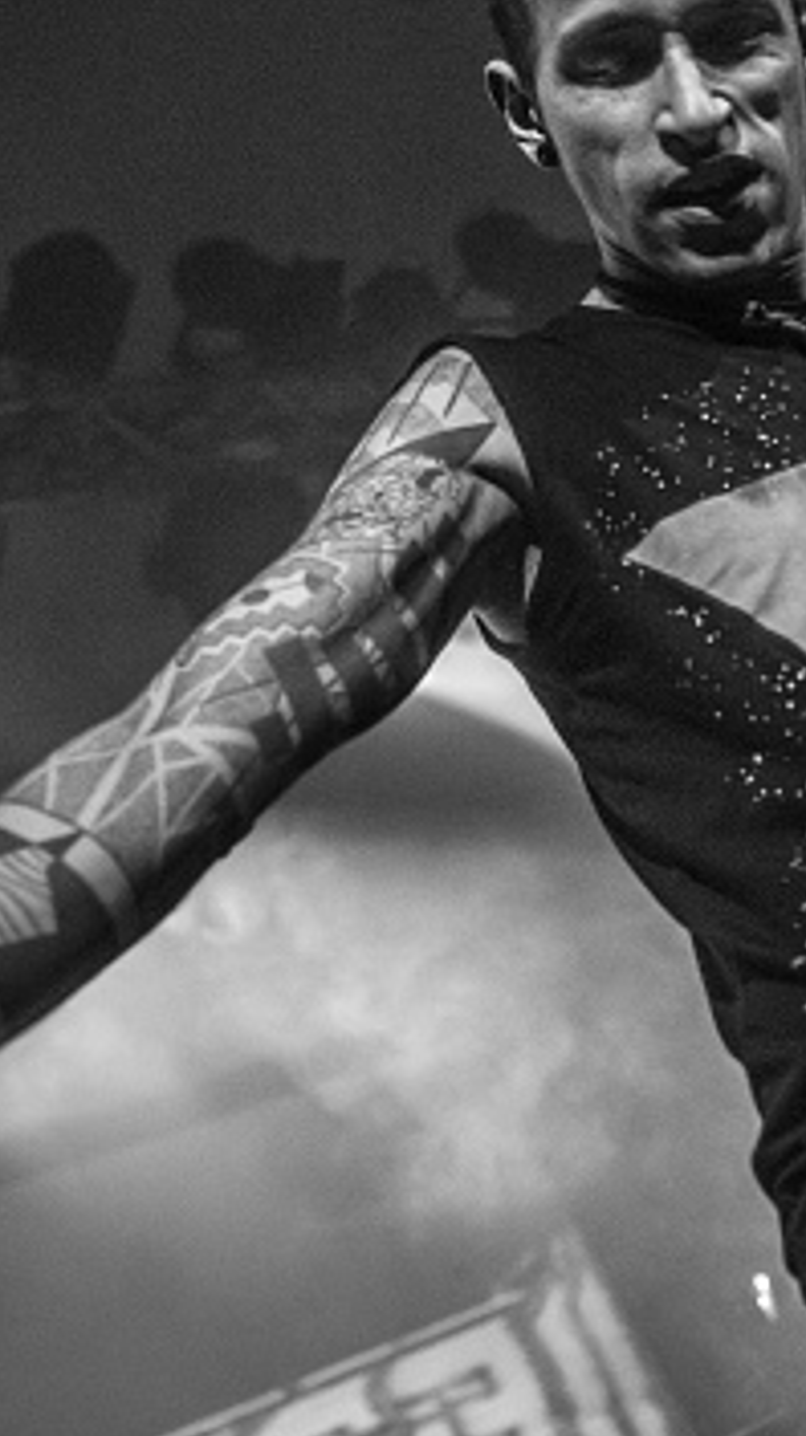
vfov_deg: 27.5
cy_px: 547
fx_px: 2932
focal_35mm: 77
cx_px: 664
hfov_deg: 15.5
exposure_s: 1/100
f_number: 2.8
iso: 4000
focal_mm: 36
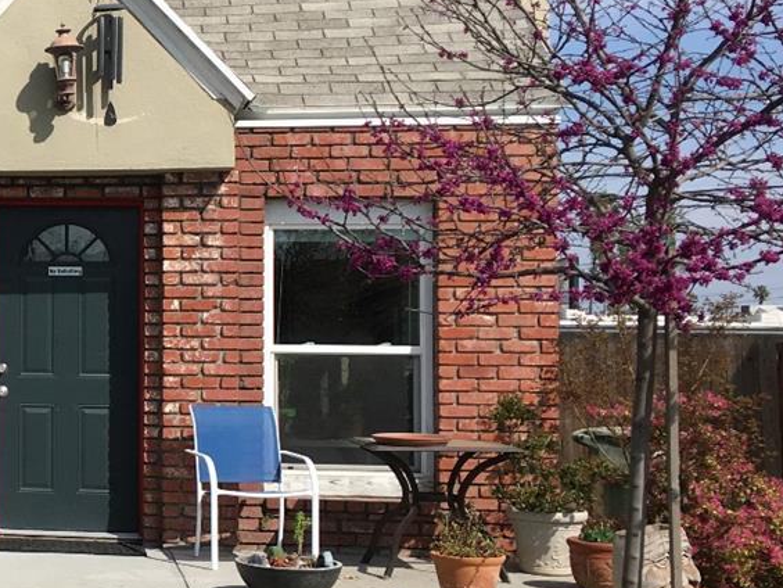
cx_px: -215
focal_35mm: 77
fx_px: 1742
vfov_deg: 19.1
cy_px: 318
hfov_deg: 22.8
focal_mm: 4.15
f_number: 2.2
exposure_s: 1/1832
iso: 25
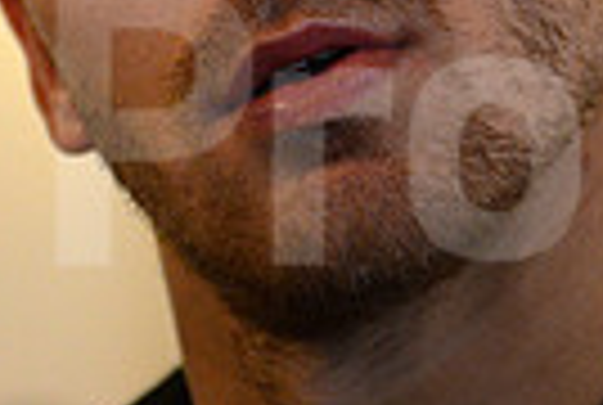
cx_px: 418
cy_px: 110
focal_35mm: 302
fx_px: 5070
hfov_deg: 6.8
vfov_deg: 4.6
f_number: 2.8
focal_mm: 70
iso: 2500
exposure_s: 1/80
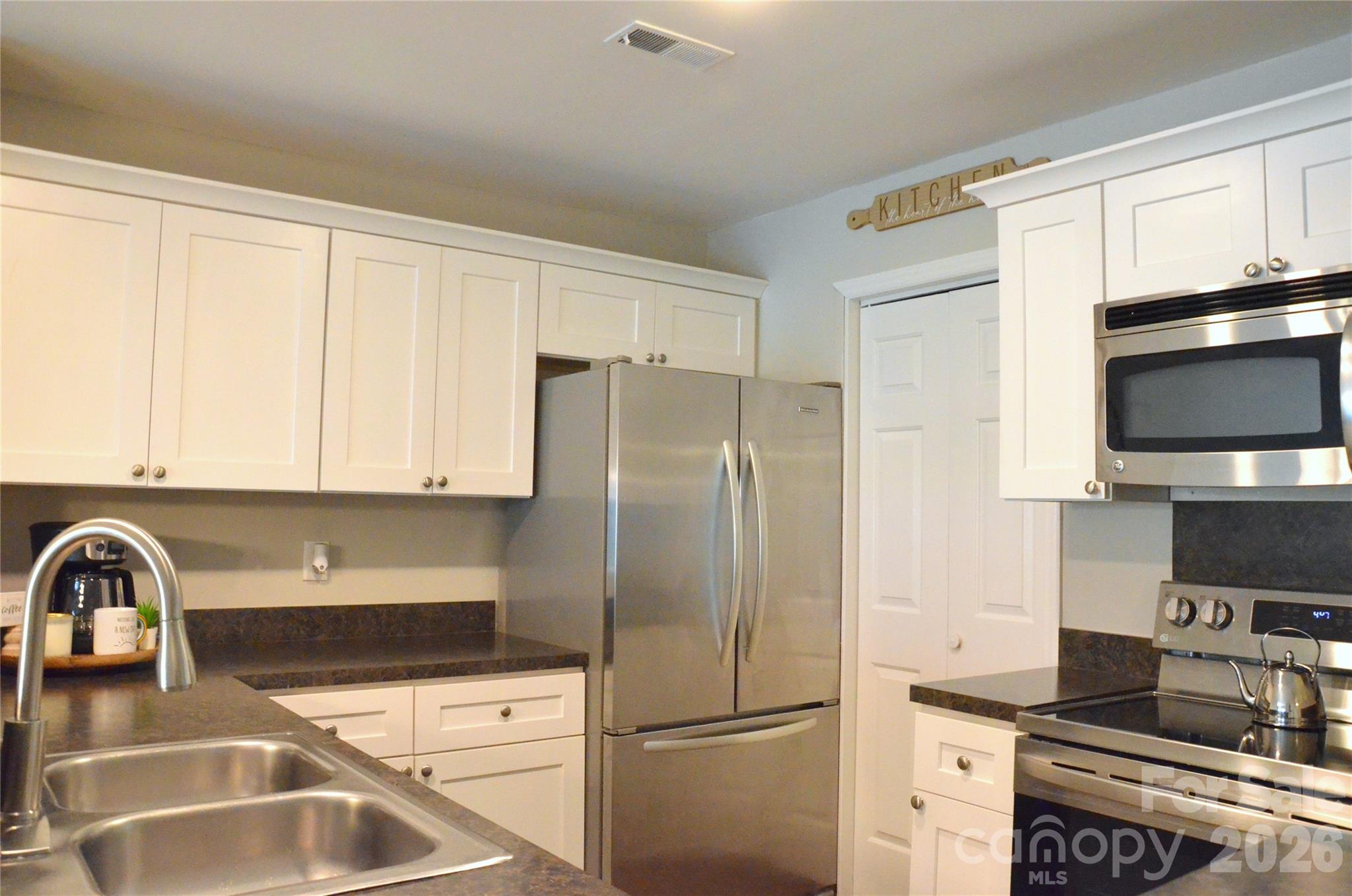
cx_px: 676
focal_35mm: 27
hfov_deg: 67.5
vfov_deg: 47.7
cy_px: 448
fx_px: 1012
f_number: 6.3
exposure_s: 1/160
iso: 6400
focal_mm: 18
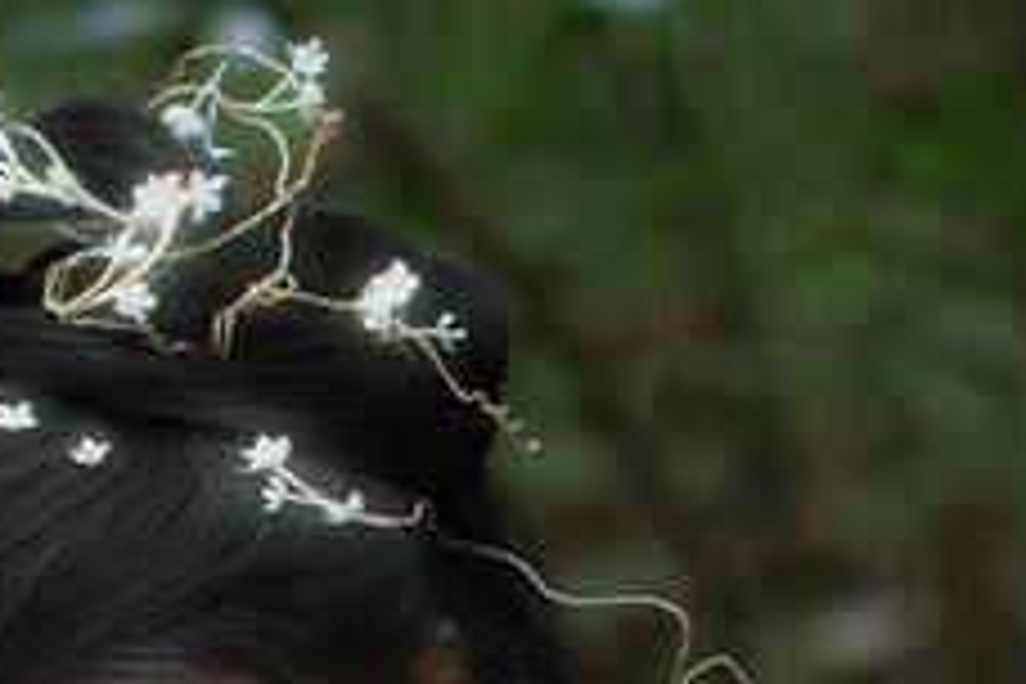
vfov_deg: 5.9
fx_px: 6440
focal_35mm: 226
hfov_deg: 9.1
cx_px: 783
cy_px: 1359
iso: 500
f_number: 1.4
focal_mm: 50
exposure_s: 1/100
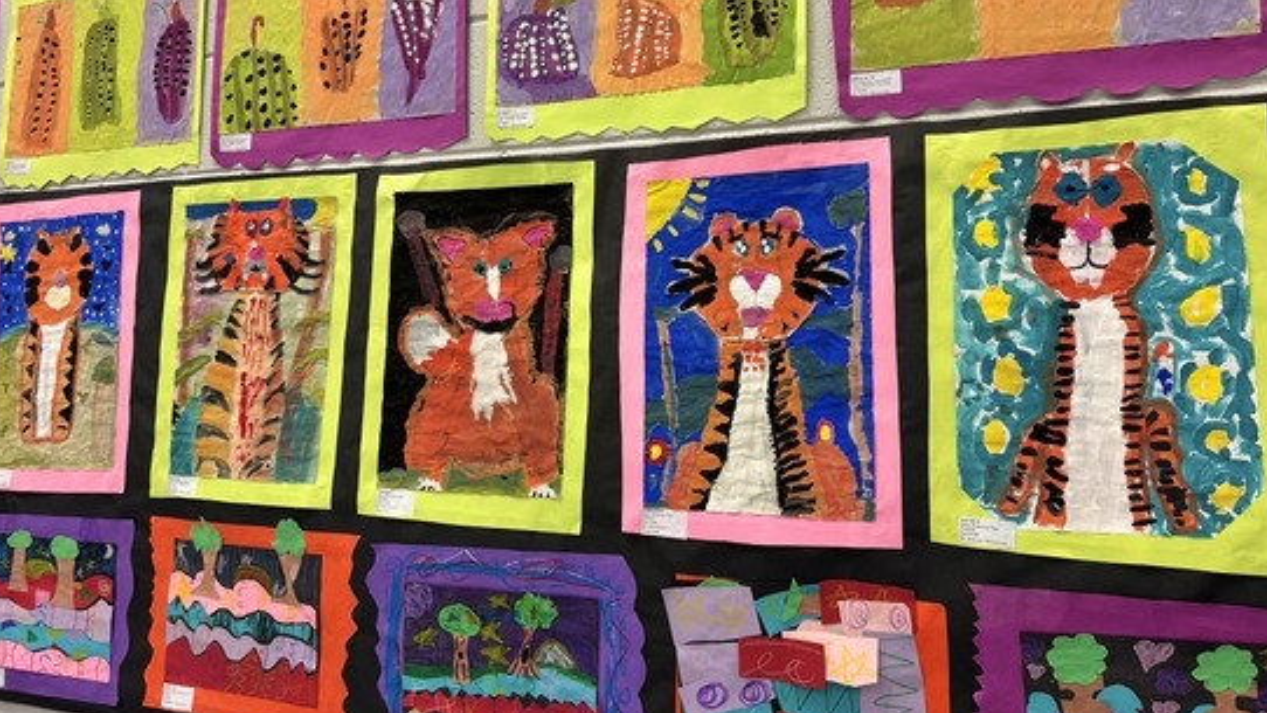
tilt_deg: +4.3
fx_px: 907
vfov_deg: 42.8
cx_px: 617
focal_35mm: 27
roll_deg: -1.2
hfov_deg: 69.8
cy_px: 302
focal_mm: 6.76
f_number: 1.78
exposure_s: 1/120
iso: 125
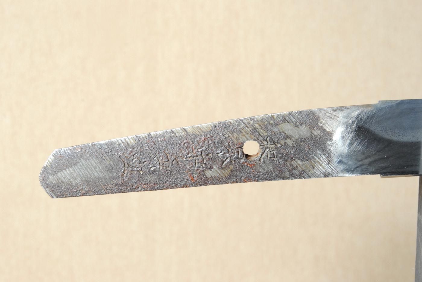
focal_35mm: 112
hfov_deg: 18.2
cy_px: 141
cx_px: 211
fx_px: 1320
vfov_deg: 12.2
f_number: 11
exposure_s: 1/2
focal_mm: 75
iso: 400
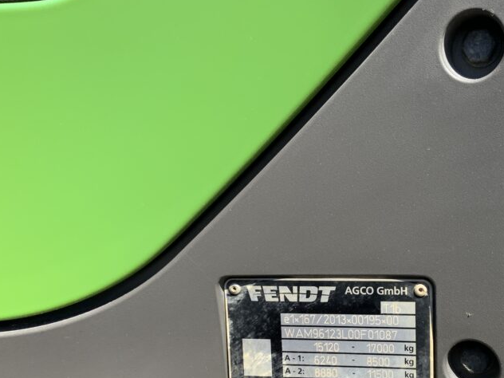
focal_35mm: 47
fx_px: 684
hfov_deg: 39.6
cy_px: 285
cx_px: 360
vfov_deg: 30.3
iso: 16
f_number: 1.8
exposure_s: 1/635
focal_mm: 3
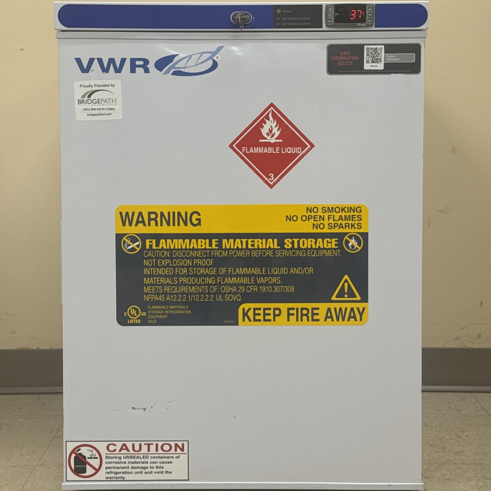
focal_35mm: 57
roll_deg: +0.0
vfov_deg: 30.0
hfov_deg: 30.0
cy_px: 200
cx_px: 245
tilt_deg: -4.2
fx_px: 915
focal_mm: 6.76
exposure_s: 1/120
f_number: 1.78
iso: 64
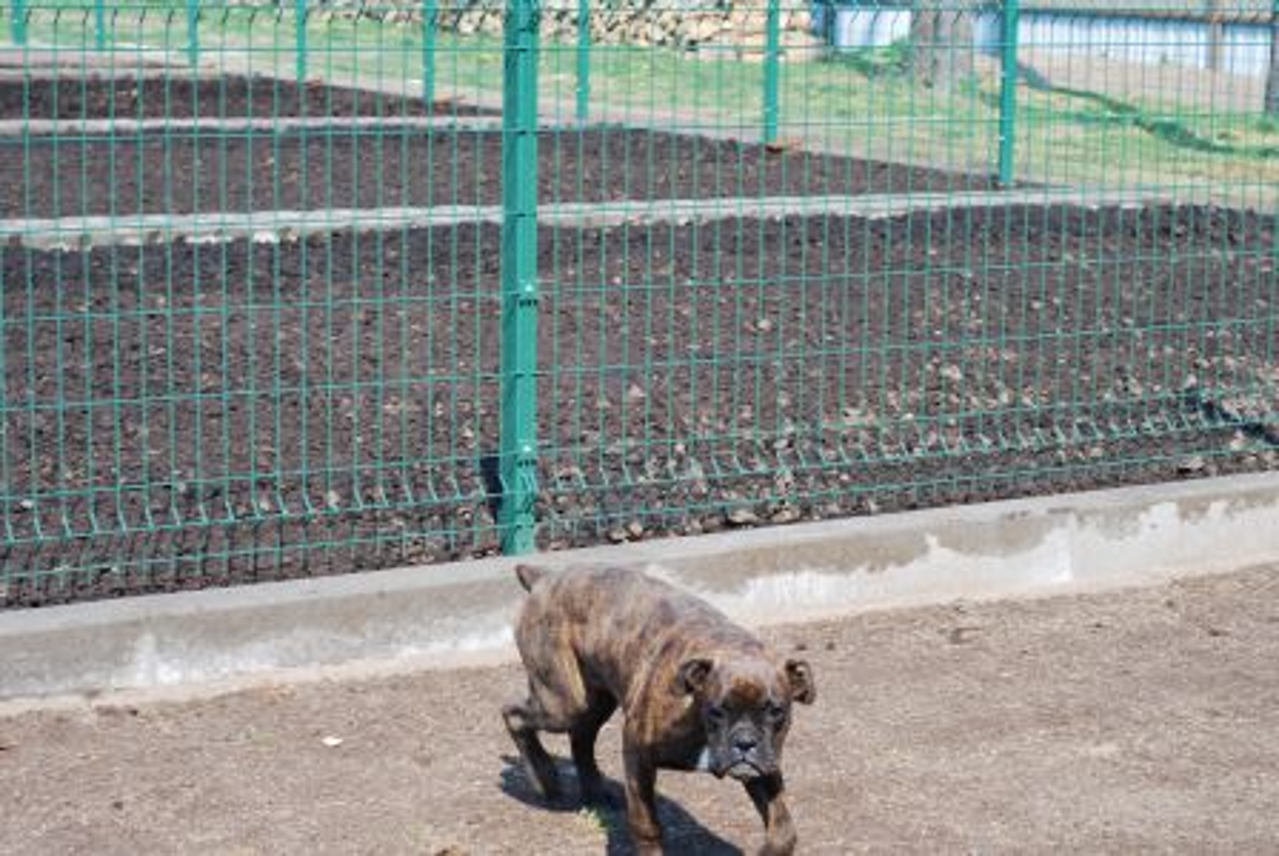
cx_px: 640
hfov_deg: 27.0
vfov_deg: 18.2
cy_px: 428
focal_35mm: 75
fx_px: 2668
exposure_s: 1/160
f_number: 6.3
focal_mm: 50
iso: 100
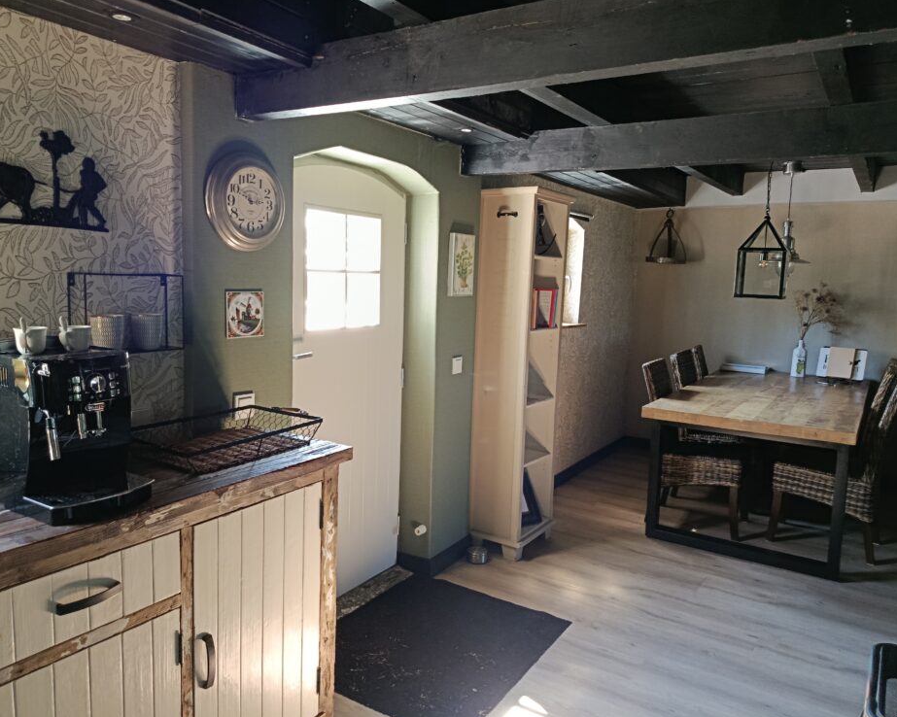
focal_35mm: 26
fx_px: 690
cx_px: 420
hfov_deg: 66.0
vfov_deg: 54.9
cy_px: 354
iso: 1323
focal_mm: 5.24
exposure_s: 1/50
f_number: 1.7
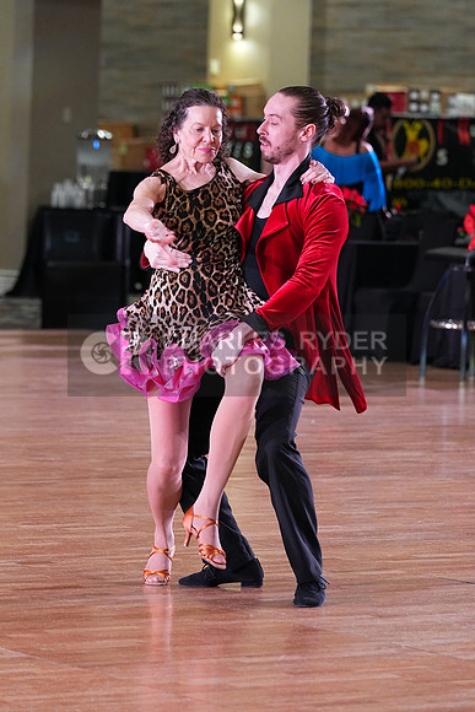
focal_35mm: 200
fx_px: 3956
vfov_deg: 10.3
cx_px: 238
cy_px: 356
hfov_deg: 6.9
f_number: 5.6
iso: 5000
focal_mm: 200
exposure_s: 1/320
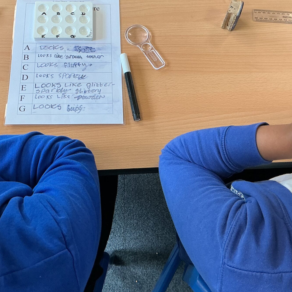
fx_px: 468
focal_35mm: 49
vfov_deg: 34.4
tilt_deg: -62.1
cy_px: 100
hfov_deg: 34.6
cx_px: 126
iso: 64
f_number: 1.8
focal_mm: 3
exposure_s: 1/120
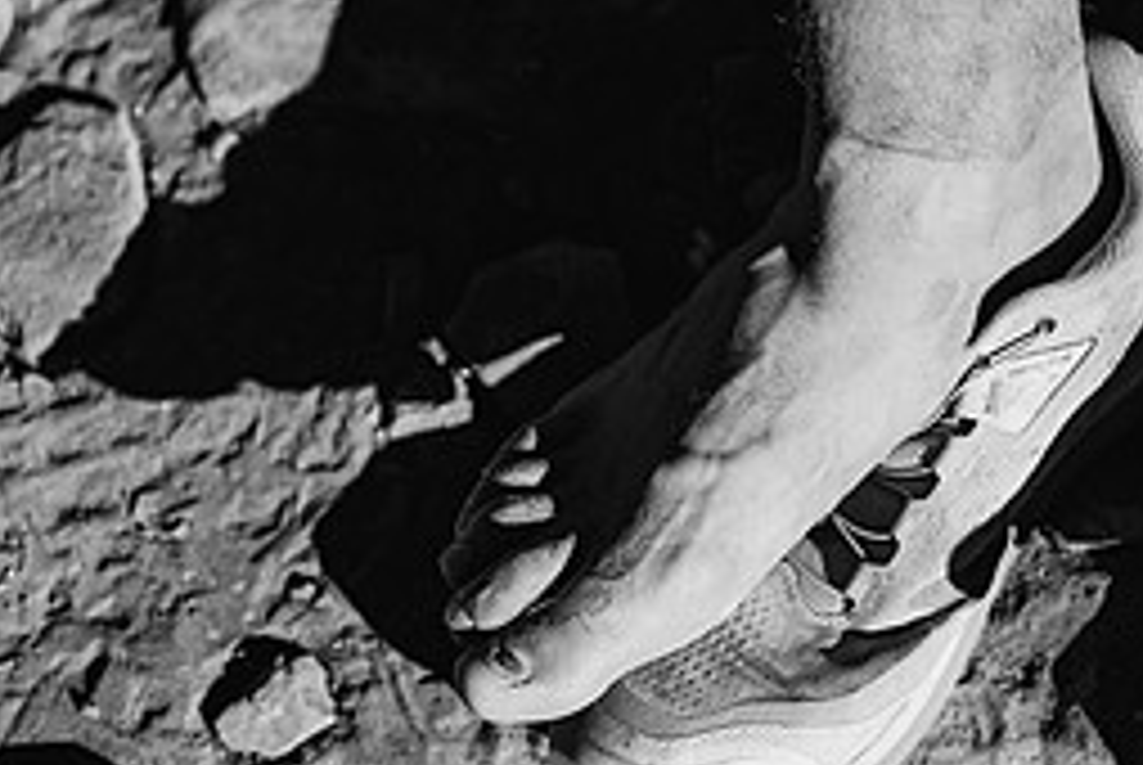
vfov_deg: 12.1
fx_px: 3624
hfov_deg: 17.6
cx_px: 1071
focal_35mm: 114
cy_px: 358
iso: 100
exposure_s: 1/3200
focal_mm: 50
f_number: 2.2
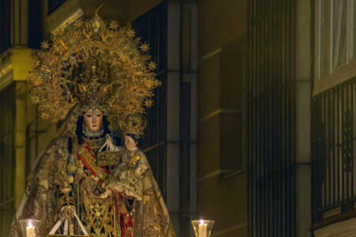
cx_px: 120
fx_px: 3451
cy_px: 146
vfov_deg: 3.9
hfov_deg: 5.9
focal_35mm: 349
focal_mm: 165
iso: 16000
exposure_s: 1/500
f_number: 4.5
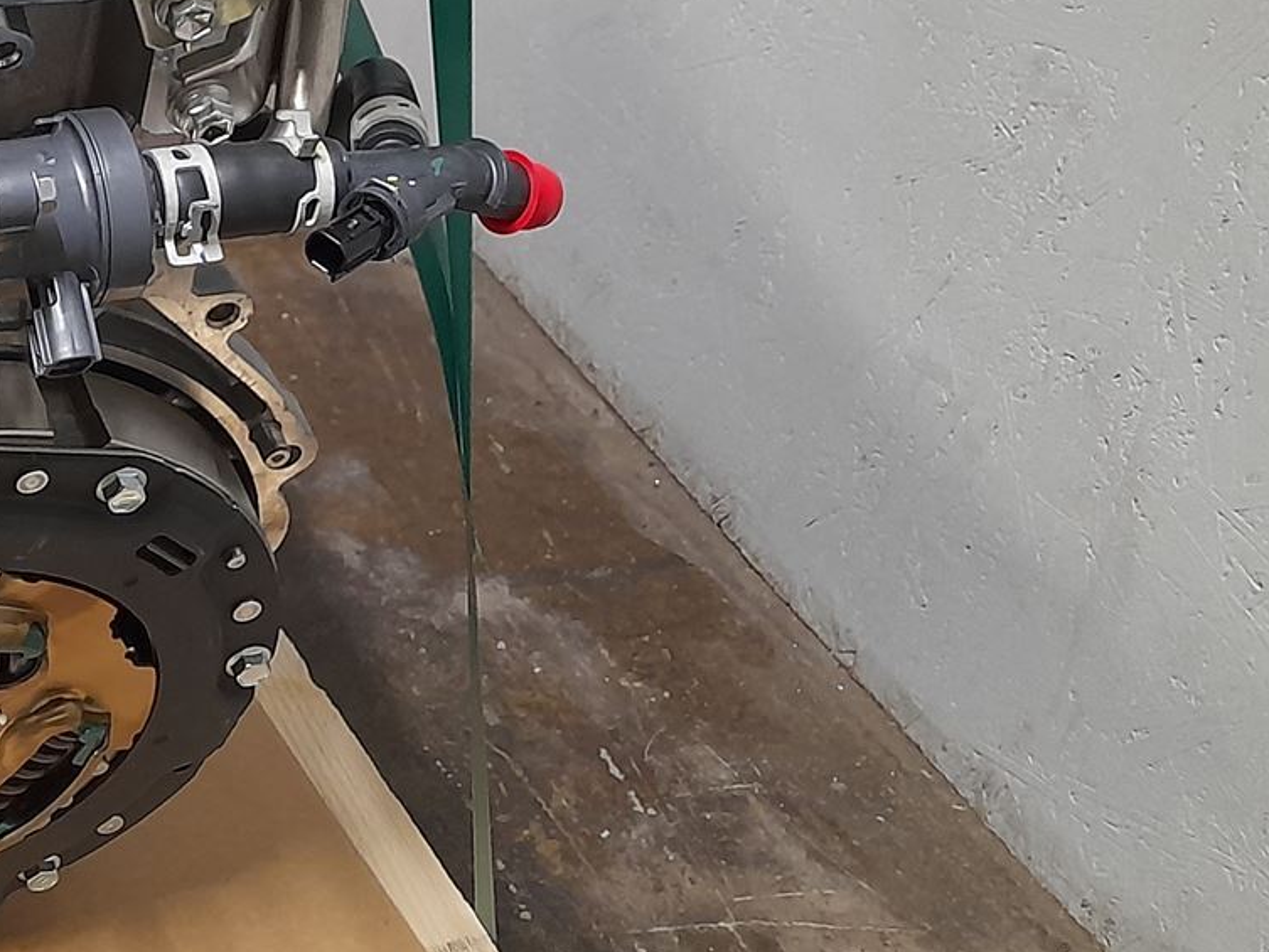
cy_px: 69
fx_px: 2493
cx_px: -64
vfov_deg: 21.1
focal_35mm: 68
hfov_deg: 26.7
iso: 320
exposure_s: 1/50
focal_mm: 4.6
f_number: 2
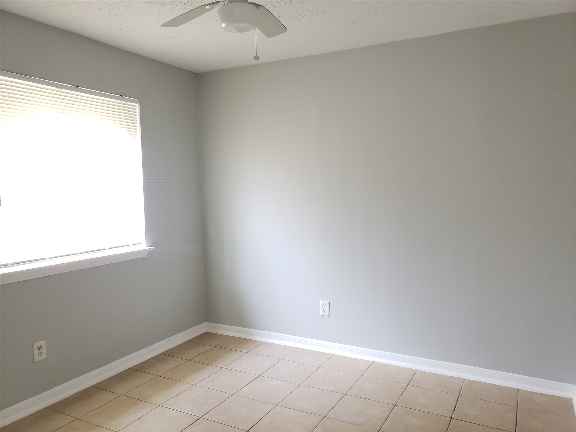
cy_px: 216
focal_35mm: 26
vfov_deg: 53.1
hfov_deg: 67.3
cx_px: 288
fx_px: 433
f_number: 2.4
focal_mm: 4.3
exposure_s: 1/10
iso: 250
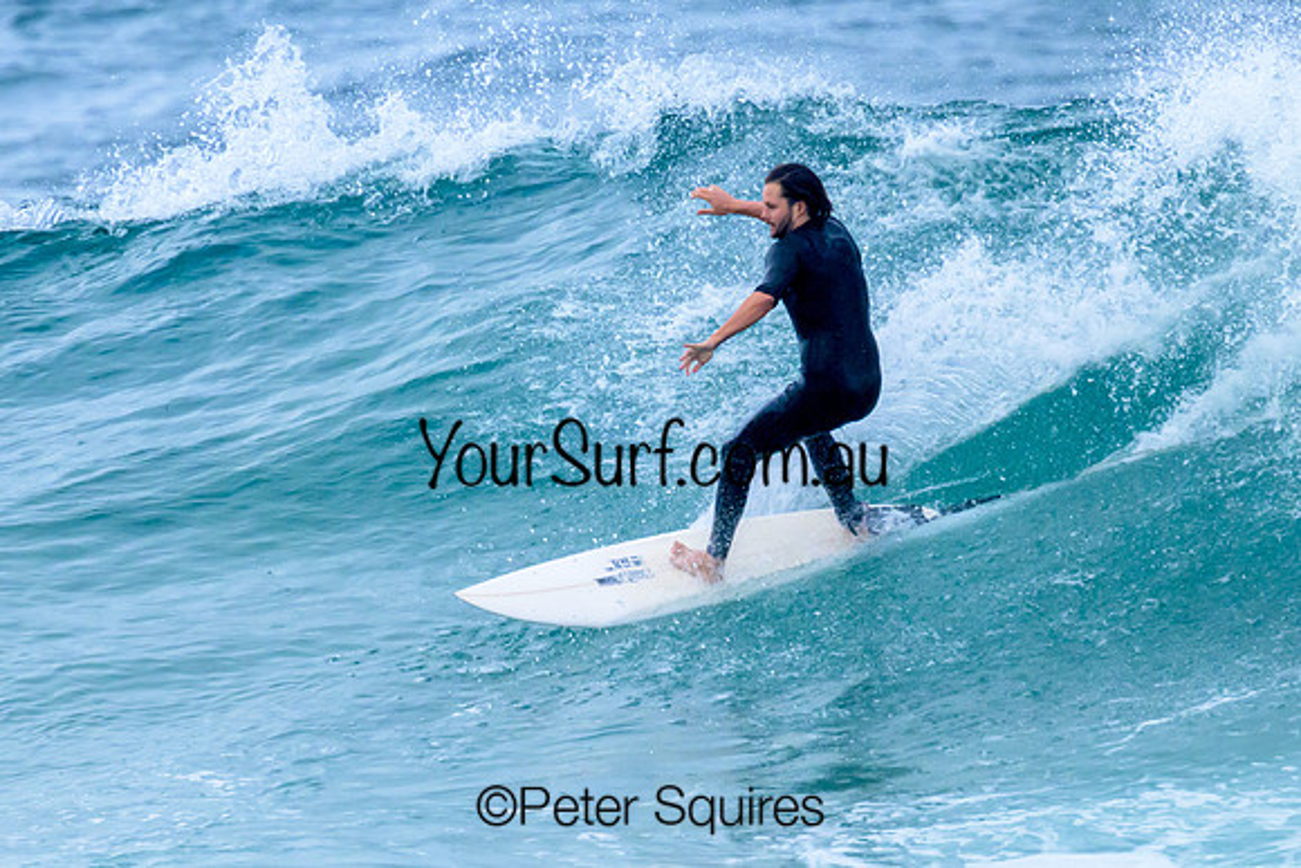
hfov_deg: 1.8
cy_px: 433
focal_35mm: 1117
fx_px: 40388
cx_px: 606
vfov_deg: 1.2
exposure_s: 1/1600
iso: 2800
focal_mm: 800
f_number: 11
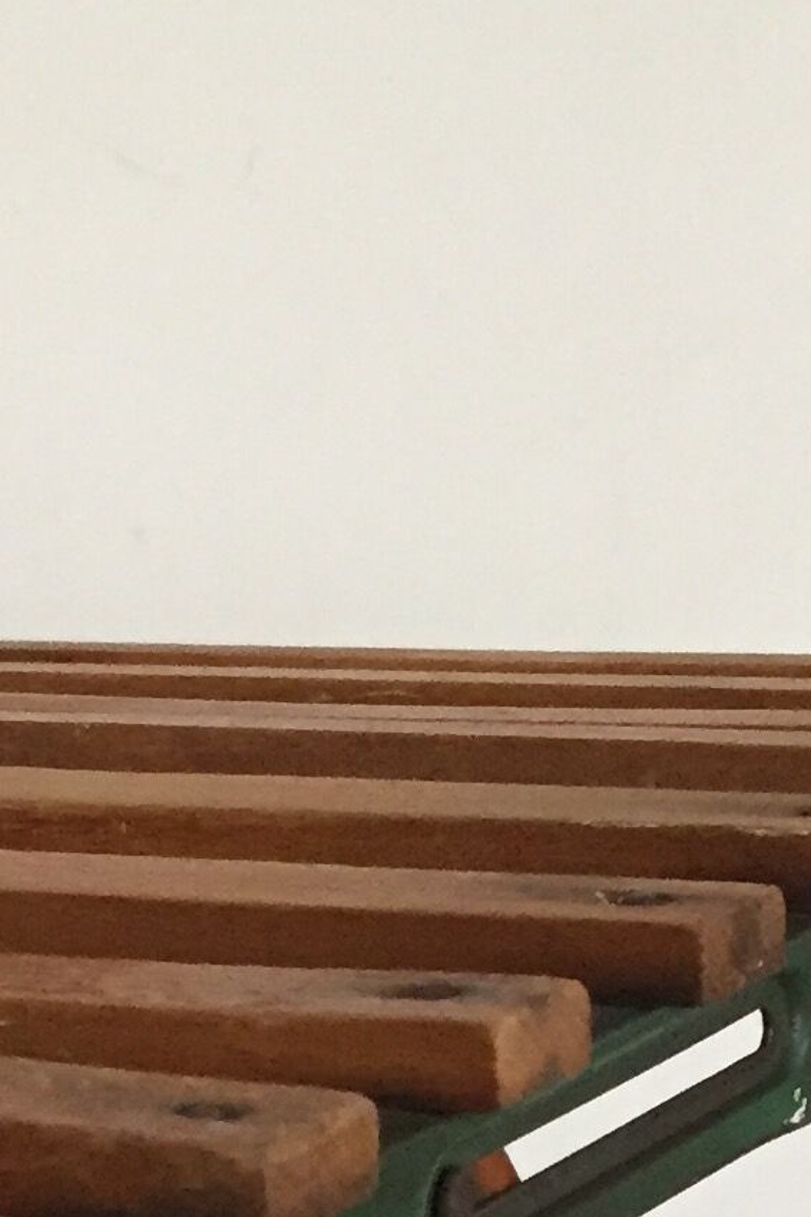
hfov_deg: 11.7
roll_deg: +3.8
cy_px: 2226
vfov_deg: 15.2
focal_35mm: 116
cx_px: -46
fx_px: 3920
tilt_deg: -26.2
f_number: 2.2
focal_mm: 4.15
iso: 250
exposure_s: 1/33
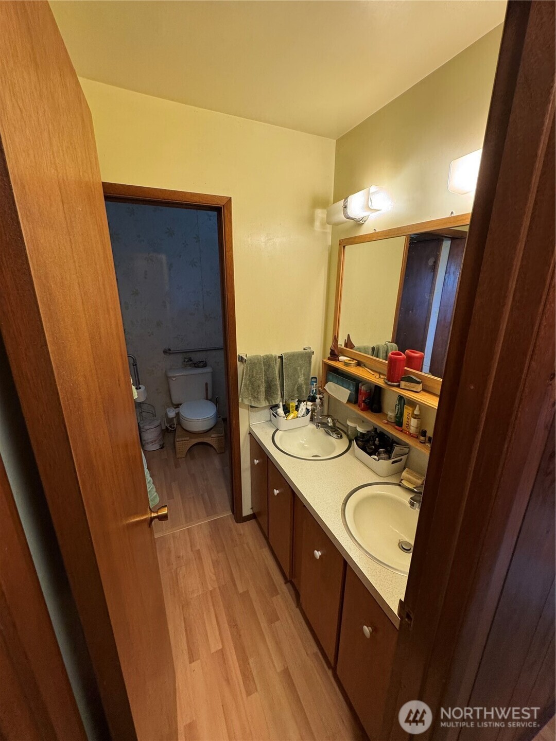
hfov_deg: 85.7
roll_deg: +0.2
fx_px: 300
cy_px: 370
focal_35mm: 14
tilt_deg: -17.2
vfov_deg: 102.1
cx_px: 278
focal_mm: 2.22
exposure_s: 1/60
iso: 200
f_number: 2.2
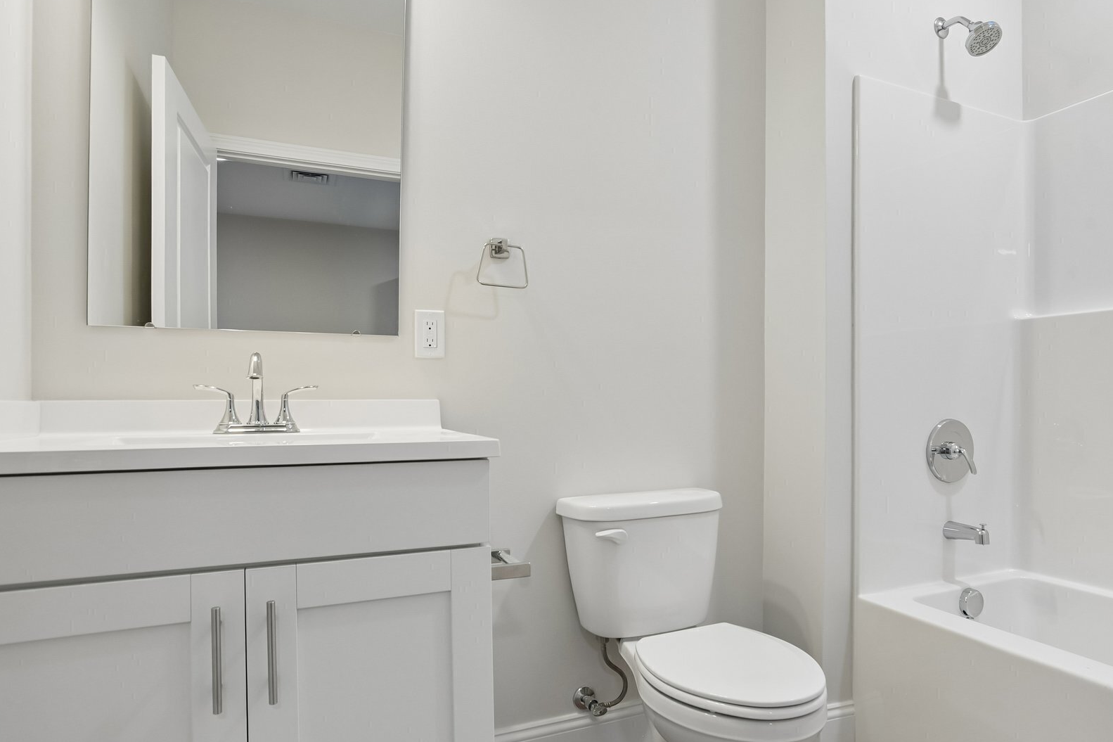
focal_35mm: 22
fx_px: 680
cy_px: 369
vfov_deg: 57.2
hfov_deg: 78.0
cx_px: 648
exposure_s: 1/20
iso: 400
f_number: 11
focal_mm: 17
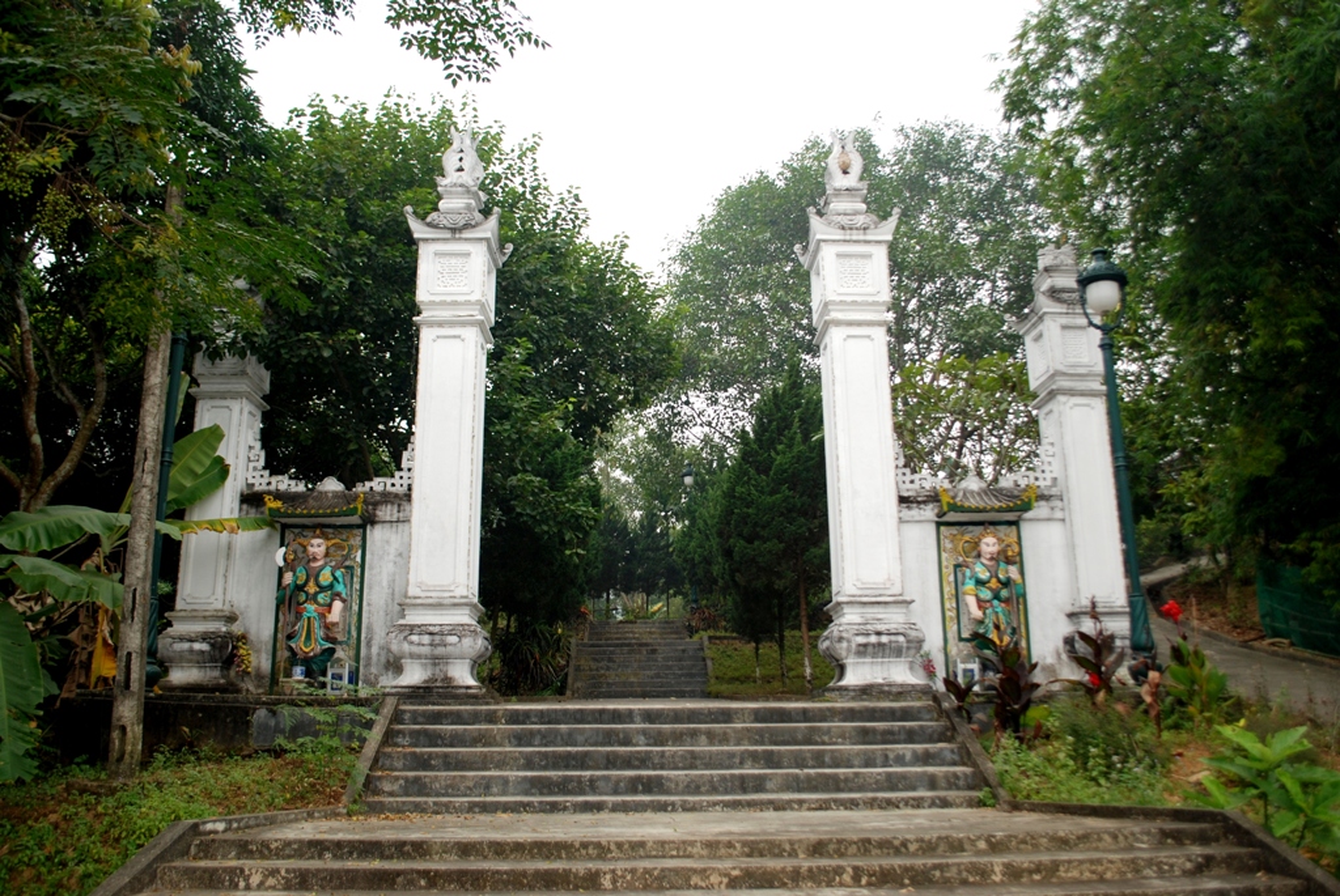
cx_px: 670
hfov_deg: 67.3
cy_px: 448
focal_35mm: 27
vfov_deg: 48.0
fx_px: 1006
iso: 125
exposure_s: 1/125
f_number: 3.8
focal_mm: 18
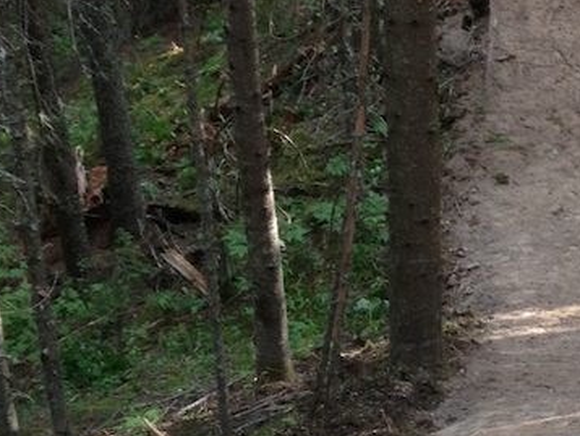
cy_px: 193
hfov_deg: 19.1
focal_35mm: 100
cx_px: 572
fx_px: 1677
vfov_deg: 14.8
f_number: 2.4
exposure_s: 1/40
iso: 50
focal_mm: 4.28
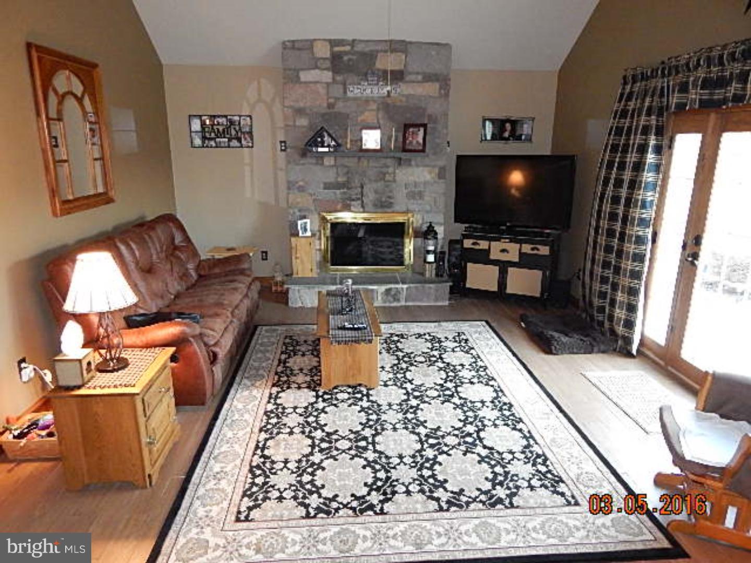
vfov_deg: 58.9
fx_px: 499
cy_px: 282
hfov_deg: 73.9
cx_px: 376
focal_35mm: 23
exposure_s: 1/25
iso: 800
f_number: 3
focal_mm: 4
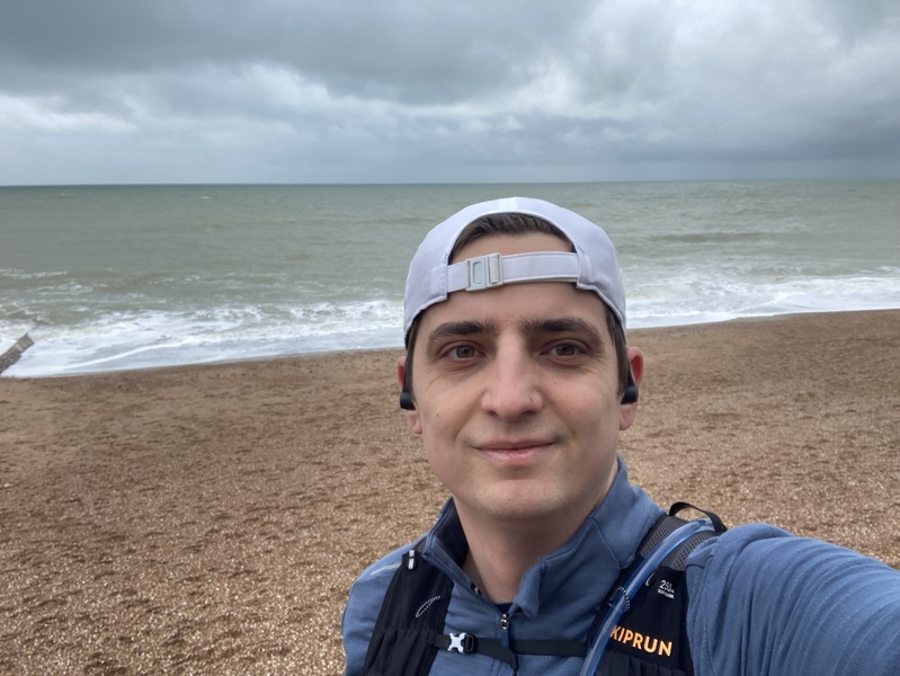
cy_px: 338
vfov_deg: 44.2
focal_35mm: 32
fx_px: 832
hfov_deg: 56.8
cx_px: 450
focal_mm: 2.87
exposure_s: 1/121
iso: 20
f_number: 2.2
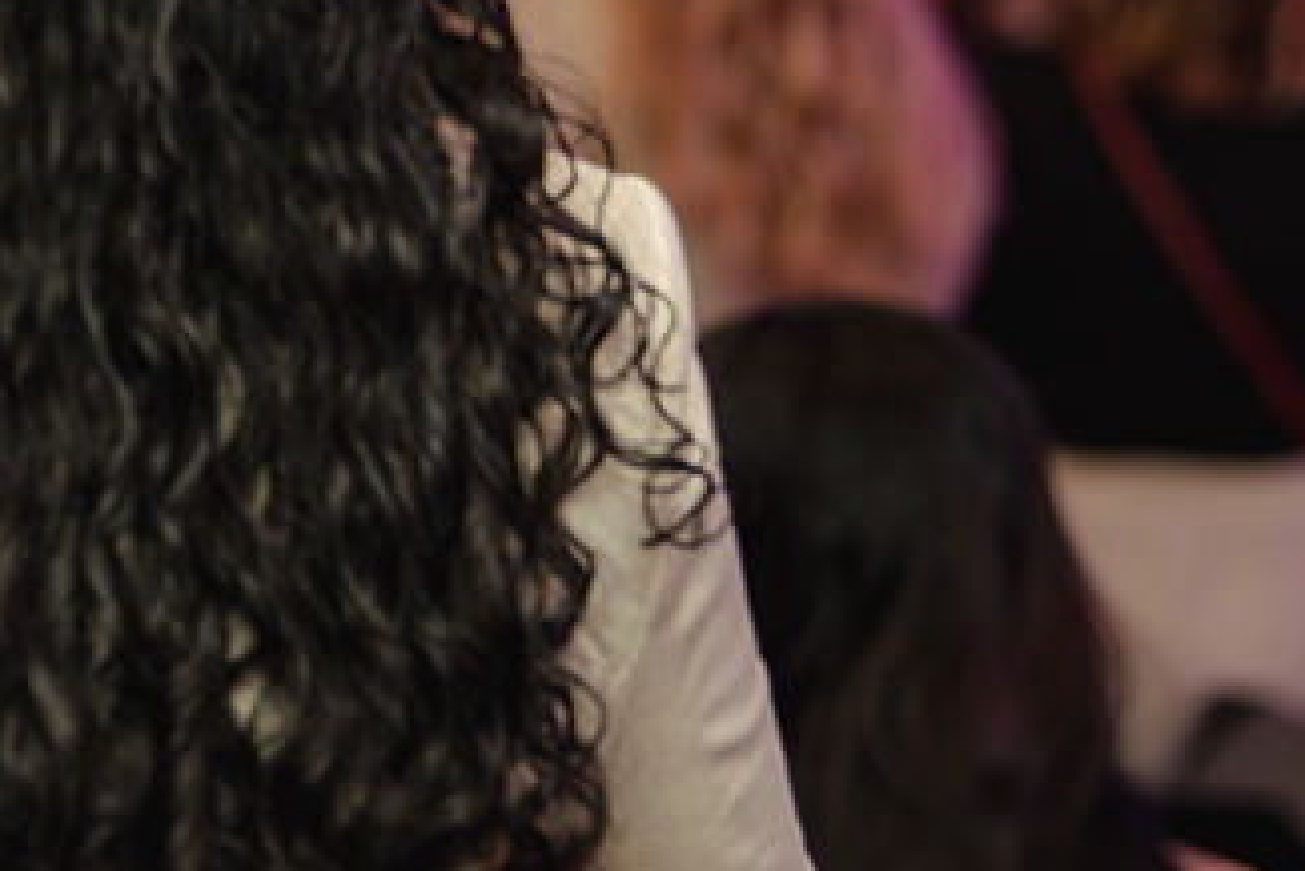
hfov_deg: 6.2
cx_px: -422
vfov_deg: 4.2
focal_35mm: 329
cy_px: -274
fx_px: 11931
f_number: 2.8
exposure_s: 1/100
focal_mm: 91
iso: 1000
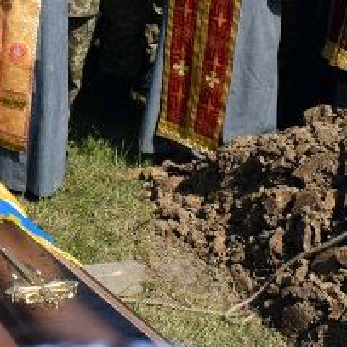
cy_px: -91
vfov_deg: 14.0
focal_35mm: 120
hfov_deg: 14.0
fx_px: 1361
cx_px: -85
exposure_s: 1/400
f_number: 10
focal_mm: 24
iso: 200
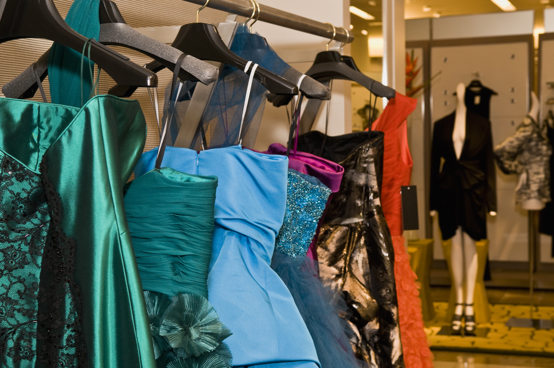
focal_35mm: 64
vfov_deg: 21.2
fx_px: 984
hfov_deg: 31.5
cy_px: 189
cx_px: 267
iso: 400
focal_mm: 40
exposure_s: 1/60
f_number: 7.1
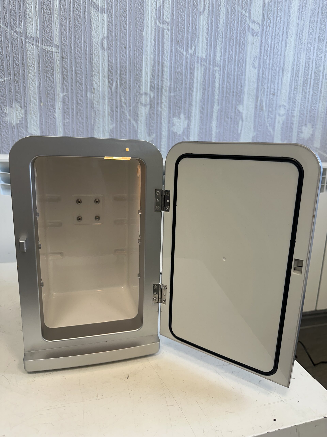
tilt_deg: -12.3
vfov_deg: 71.6
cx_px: 164
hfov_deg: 56.8
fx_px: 302
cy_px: 218
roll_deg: -1.2
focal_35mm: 24
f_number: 1.78
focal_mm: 6.86
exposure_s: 1/100
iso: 80
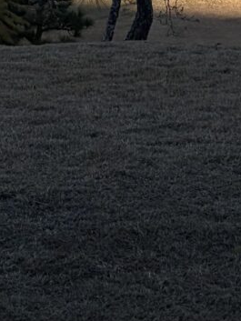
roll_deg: +2.1
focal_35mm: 165
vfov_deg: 10.0
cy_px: -527
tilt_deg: +6.3
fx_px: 1531
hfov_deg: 9.0
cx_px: 65
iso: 50
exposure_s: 1/3831
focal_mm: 5.96
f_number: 1.6
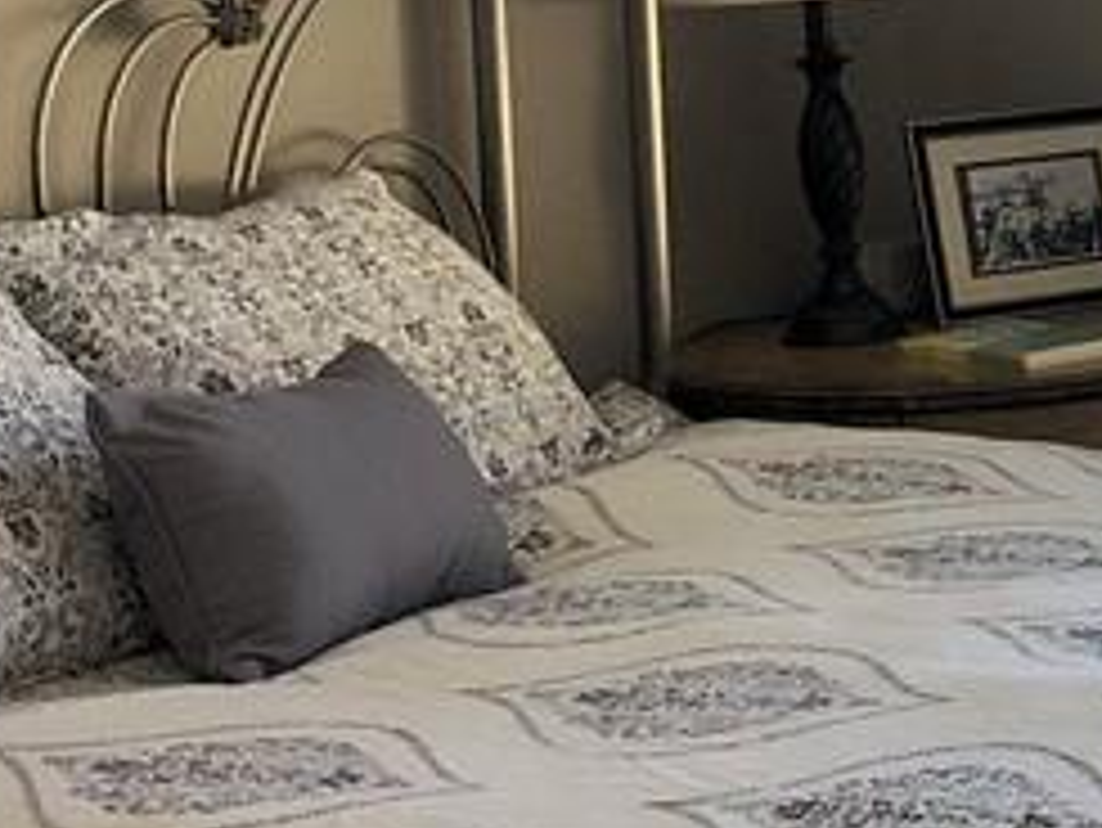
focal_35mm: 117
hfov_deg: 14.6
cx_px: 2020
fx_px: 3727
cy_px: 135
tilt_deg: -5.3
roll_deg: +1.1
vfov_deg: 12.6
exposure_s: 1/30
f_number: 1.8
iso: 25
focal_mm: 4
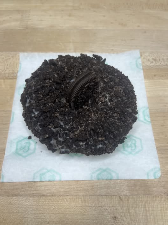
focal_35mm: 27
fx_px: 175
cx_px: 85
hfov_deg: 51.3
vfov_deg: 65.3
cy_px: 112
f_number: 1.6
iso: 50
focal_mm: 5.1
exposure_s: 1/120
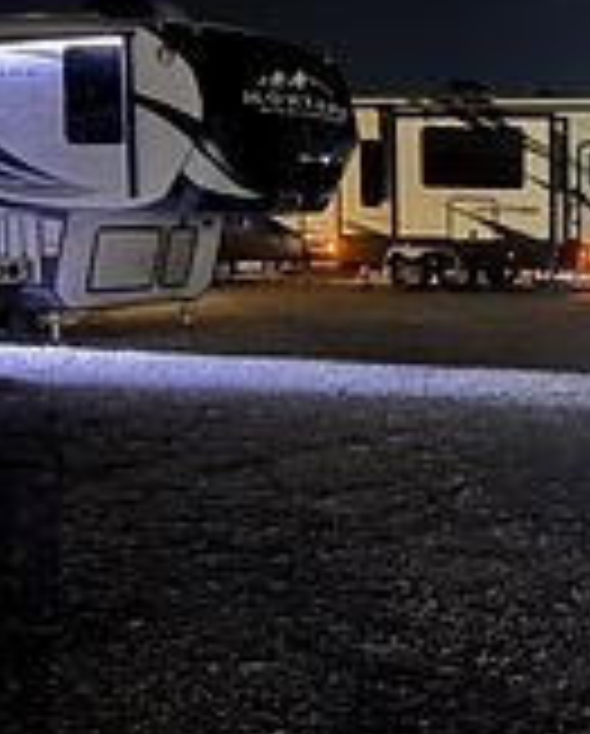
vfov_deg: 35.3
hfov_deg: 25.5
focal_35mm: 53
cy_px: 329
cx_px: 723
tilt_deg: -7.1
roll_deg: -0.5
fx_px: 1154
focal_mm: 5.7
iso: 2000
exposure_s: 1/5
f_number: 1.5
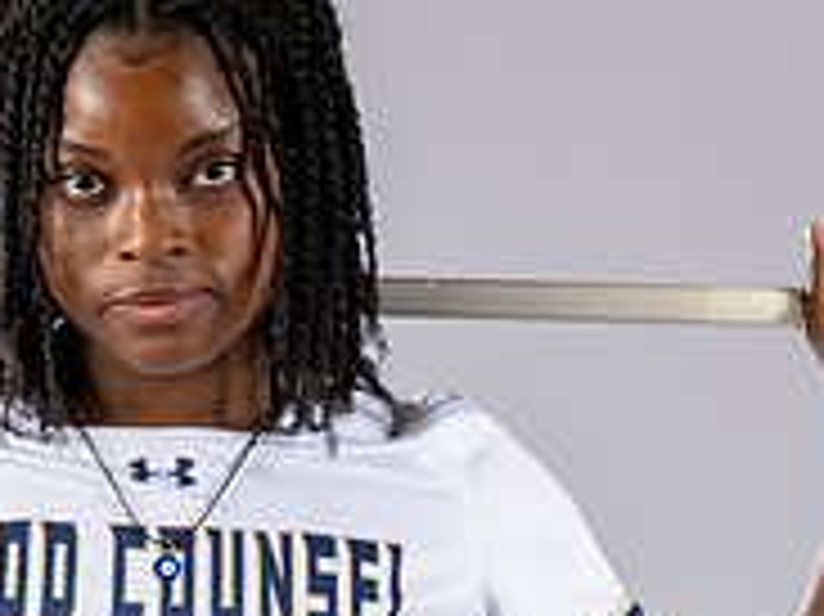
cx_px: 105
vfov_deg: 3.1
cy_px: 805
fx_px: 11276
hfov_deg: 4.2
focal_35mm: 474
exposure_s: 1/200
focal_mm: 125
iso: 250
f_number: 6.3
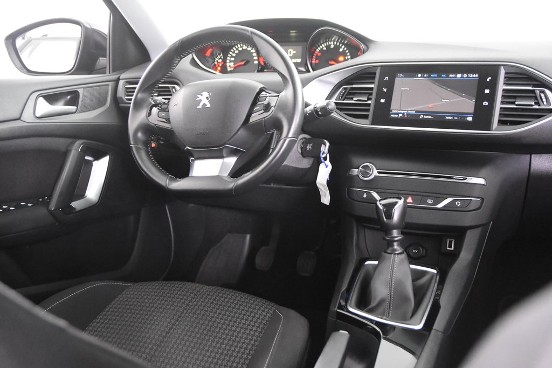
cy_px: 184
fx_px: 552
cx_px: 276
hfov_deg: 53.1
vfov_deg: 36.9
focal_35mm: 36
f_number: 3
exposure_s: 1/40
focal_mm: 24
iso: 8000
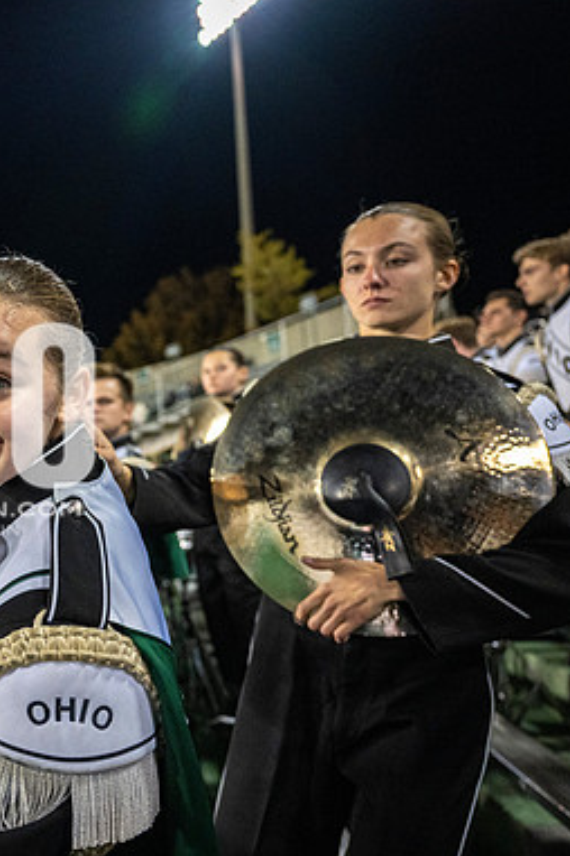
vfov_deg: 50.7
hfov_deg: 30.8
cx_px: -74
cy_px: 429
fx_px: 904
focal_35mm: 38
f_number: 3.2
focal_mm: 25
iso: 2000
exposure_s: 1/500
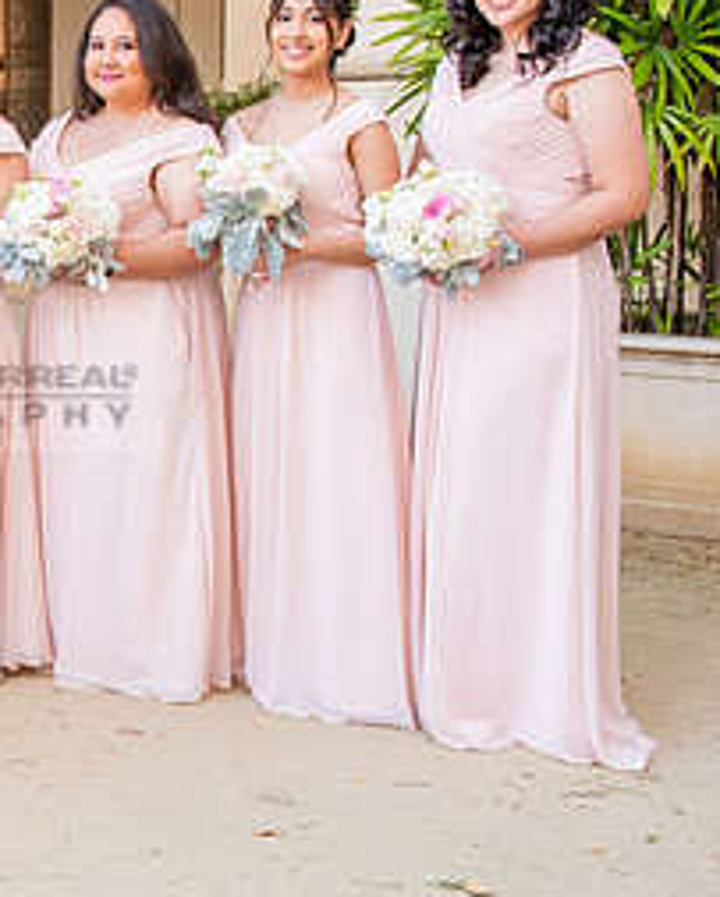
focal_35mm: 69
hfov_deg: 19.6
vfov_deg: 27.4
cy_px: 374
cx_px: -322
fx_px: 1835
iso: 640
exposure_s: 1/200
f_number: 4.5
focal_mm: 27
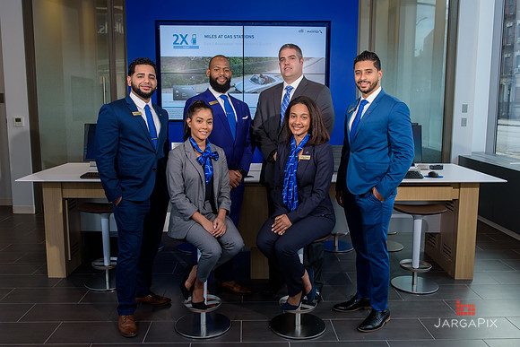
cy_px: 169
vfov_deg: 39.6
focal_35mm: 33
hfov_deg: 56.7
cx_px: 260
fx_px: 482
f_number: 5.6
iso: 1000
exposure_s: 1/250
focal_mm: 29
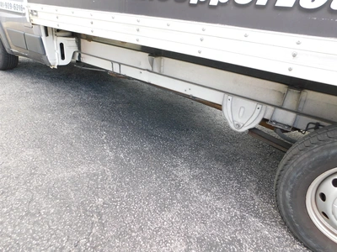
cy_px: 126
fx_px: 224
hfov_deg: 73.9
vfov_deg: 58.9
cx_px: 168
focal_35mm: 23
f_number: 3
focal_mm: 4
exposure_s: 1/100
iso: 125
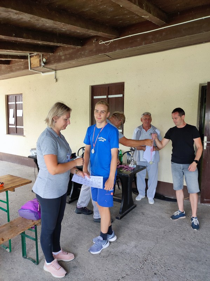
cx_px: 105
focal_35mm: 25
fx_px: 202
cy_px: 140
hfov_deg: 54.8
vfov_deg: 69.4
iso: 179
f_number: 1.79
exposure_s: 1/100
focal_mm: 4.7
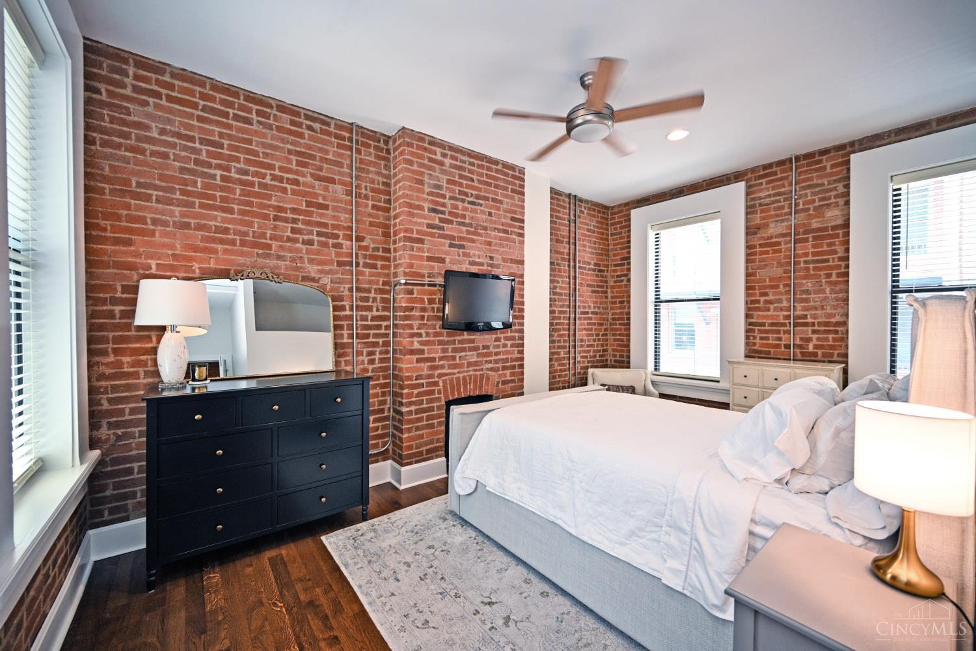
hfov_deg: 104.3
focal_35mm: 14
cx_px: 488
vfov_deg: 81.2
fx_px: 380
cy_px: 326
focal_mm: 14
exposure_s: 1/60
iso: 500
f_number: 4
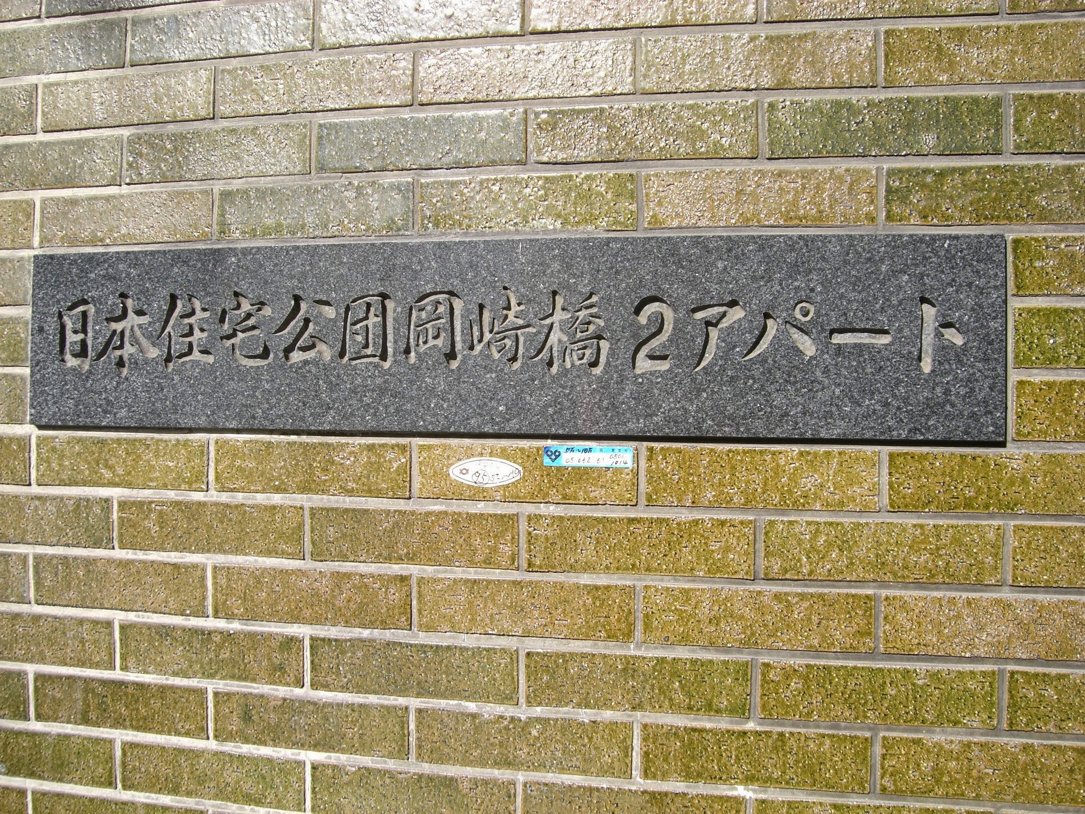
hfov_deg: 49.0
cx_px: 542
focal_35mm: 38
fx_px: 1191
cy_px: 407
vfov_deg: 37.7
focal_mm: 6.2
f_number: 4.3
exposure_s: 1/200
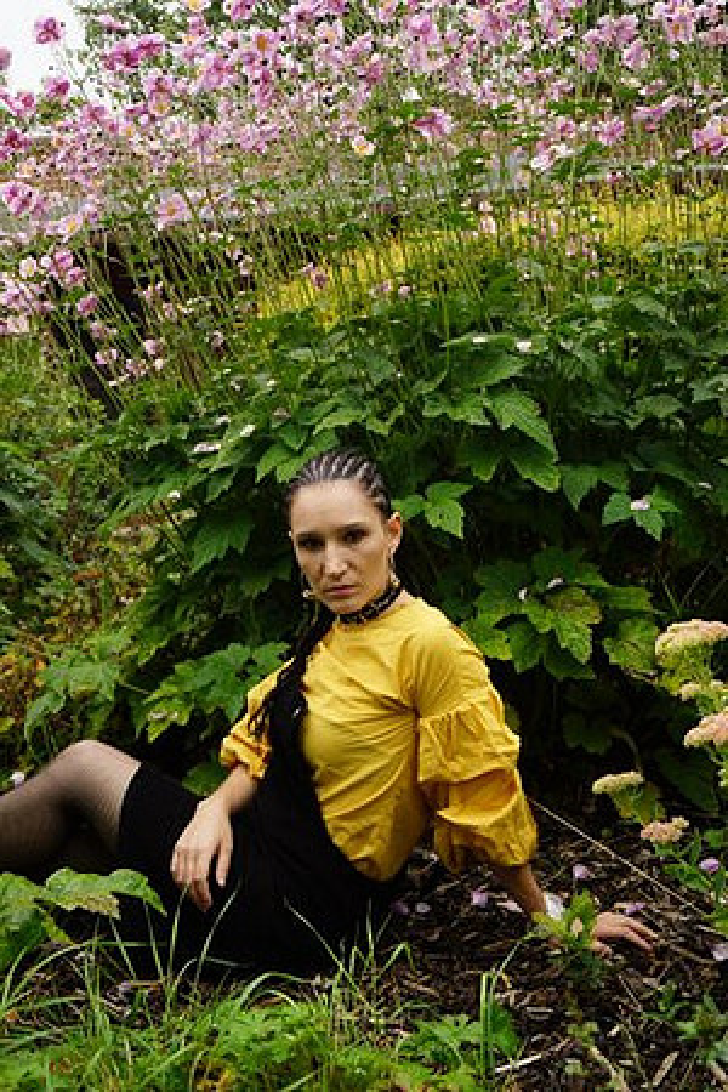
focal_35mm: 39
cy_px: 546
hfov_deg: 34.2
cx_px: 364
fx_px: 1183
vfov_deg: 49.6
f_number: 4.5
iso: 100
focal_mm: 26
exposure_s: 1/160
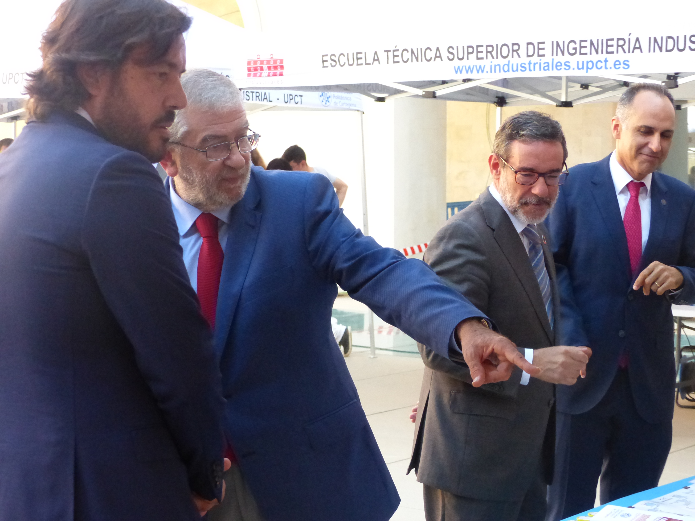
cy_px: 260
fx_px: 1566
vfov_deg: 18.9
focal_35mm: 78
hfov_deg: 25.0
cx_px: 348
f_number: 3.2
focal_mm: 14
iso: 800
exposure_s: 1/500
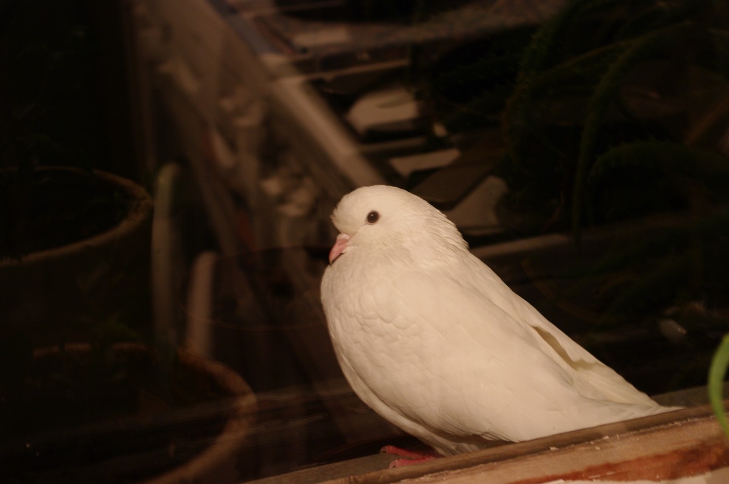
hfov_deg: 24.6
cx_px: 364
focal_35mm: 82
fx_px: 1669
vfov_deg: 16.5
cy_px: 242
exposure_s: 1/3.33
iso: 400
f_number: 5.6
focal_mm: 55
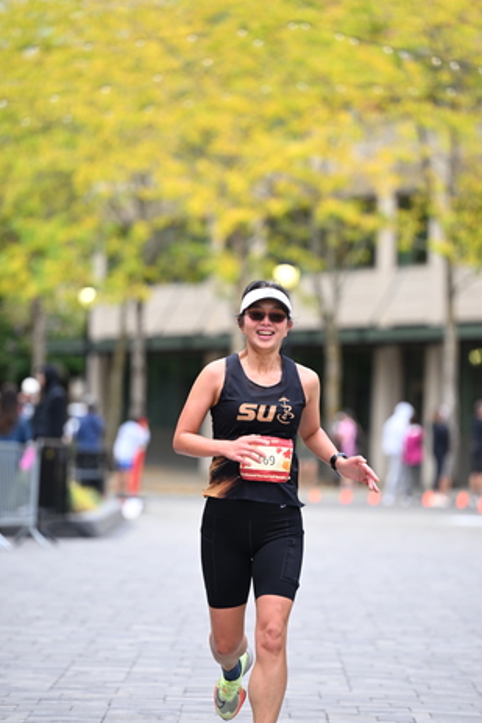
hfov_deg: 6.8
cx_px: 272
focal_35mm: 202
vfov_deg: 10.2
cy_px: 372
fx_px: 4053
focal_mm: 170
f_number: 2.8
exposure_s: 1/2000
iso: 1000
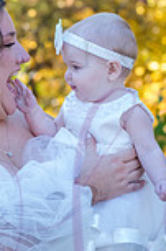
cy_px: 112
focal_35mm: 255
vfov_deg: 8.1
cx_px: 39
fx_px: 1768
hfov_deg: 5.4
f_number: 5
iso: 800
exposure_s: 1/320
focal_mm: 86
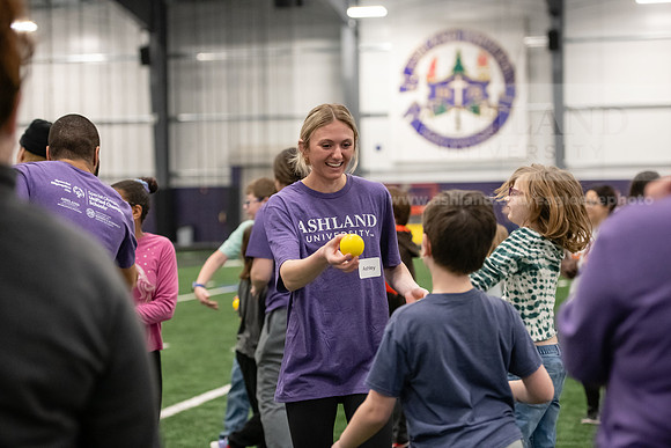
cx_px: 336
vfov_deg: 15.9
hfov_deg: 23.6
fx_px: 1603
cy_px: 224
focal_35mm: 86
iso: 4000
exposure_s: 1/320
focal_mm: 86
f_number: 3.2
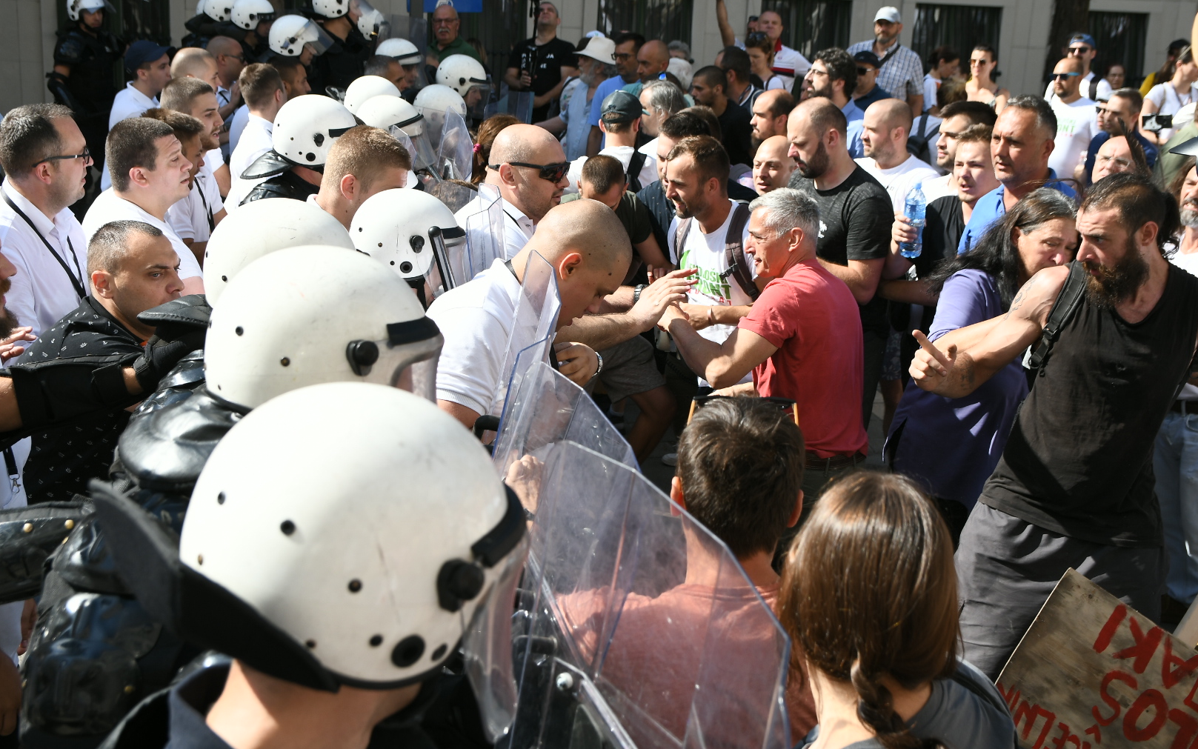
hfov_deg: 41.0
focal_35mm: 49
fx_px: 1600
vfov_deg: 26.3
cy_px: 351
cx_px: 599
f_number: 4.5
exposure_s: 1/800
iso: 200
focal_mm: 32
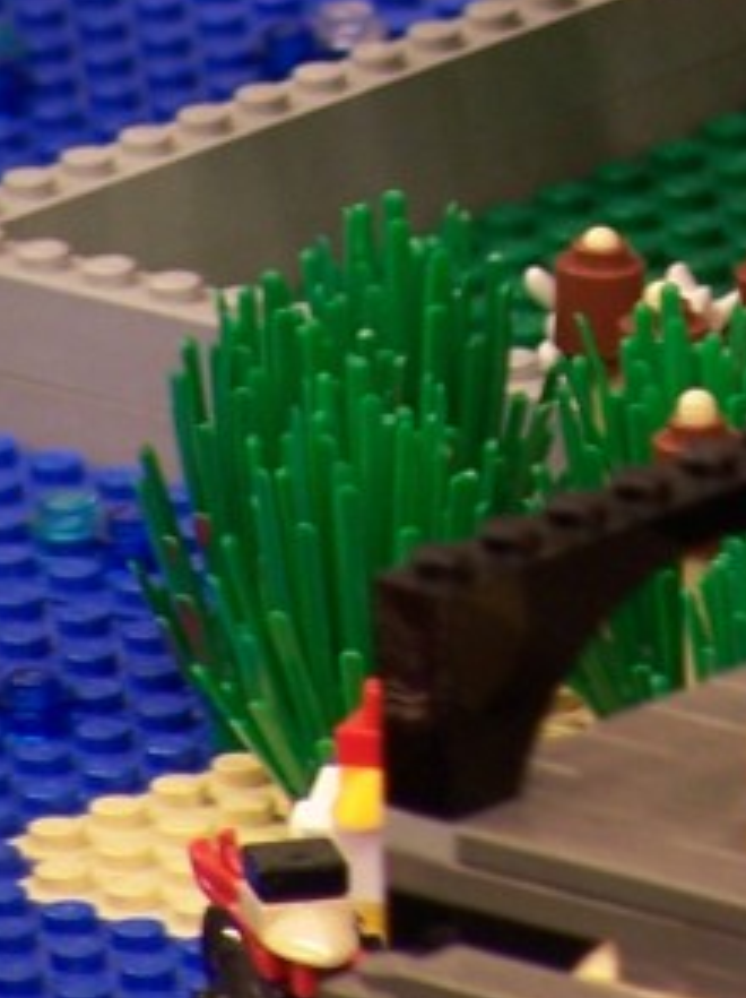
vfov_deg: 2.1
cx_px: 1099
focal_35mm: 935
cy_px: -431
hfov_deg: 1.6
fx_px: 26906
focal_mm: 44.4
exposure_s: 1/2
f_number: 3.6
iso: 80
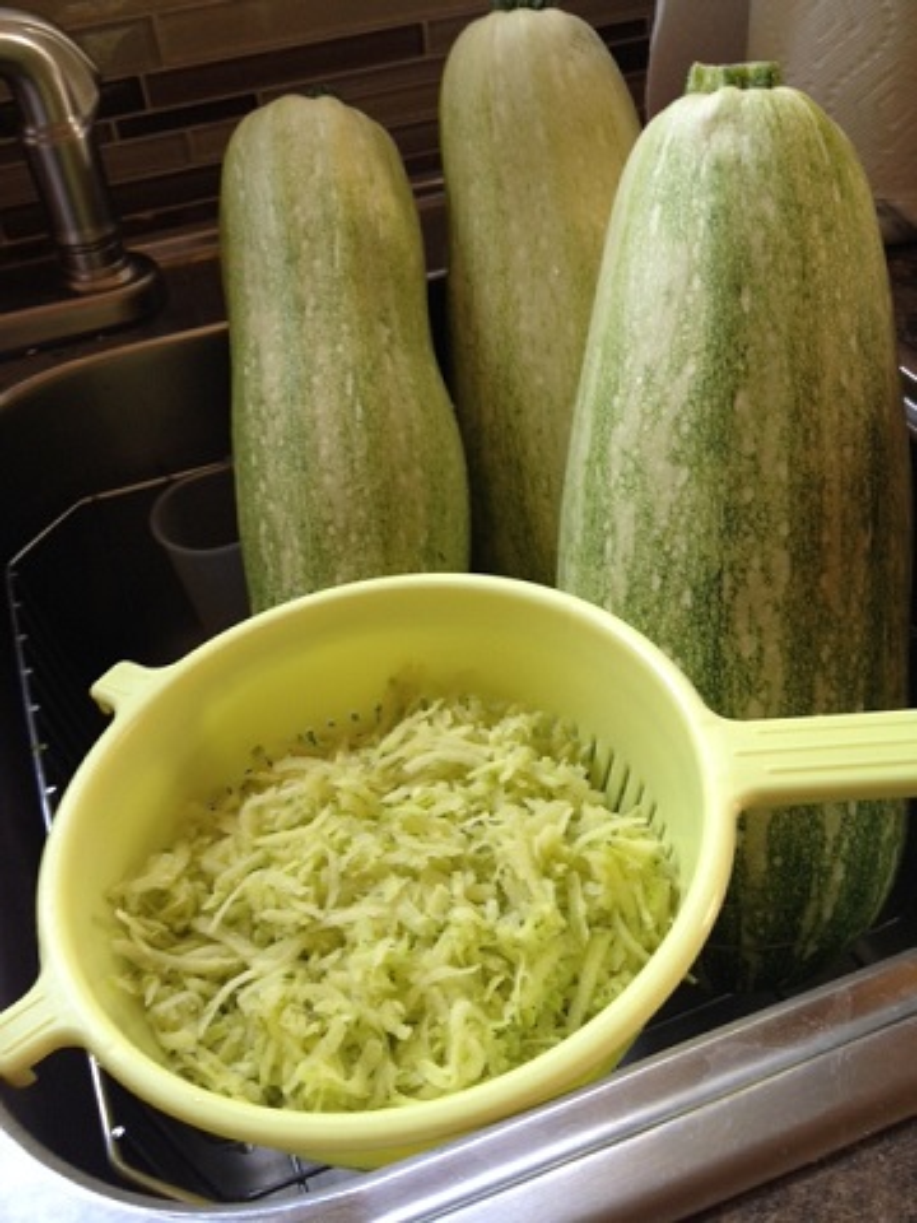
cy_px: 612
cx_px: 458
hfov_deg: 40.7
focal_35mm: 35
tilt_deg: -39.2
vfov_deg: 52.6
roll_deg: +6.2
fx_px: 1236
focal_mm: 4.28
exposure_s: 1/24
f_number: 2.4
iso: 50
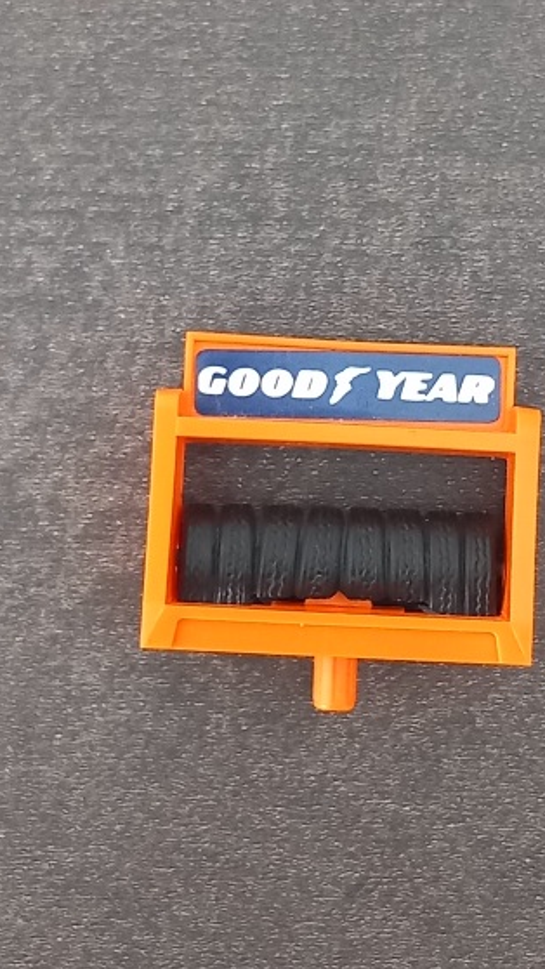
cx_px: 332
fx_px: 770
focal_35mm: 30
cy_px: 492
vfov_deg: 64.3
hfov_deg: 38.8
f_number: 1.8
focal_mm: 4
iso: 250
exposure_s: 1/33
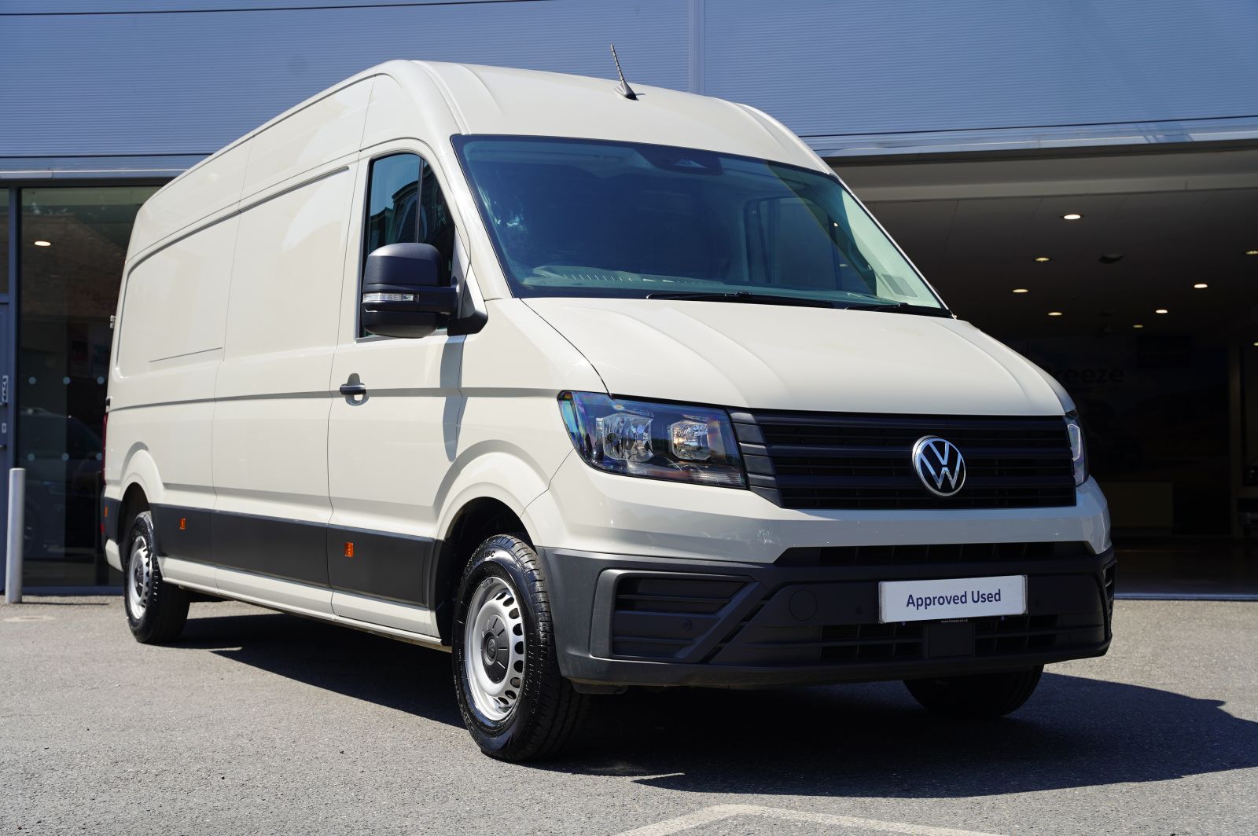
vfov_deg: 28.0
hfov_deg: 41.1
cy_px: 418
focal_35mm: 48
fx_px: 1676
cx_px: 629
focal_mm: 48
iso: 100
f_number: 5
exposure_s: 1/250
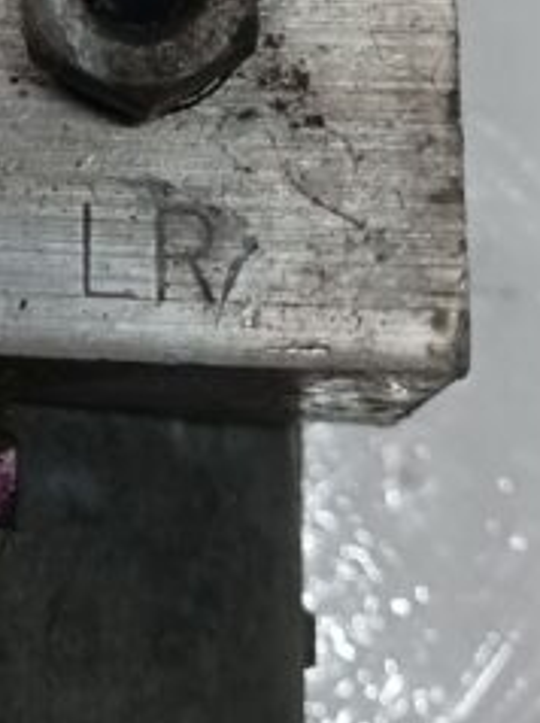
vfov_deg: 17.3
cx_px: -255
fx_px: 2209
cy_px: -238
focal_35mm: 106
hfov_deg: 13.2
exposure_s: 1/25
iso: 250
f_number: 1.8
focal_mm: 4
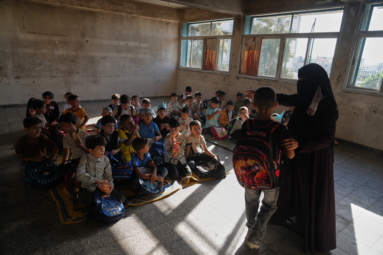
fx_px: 255
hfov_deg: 73.7
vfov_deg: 53.1
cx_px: 192
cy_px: 128
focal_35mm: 24
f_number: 4
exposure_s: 1/125
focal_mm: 24
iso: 125
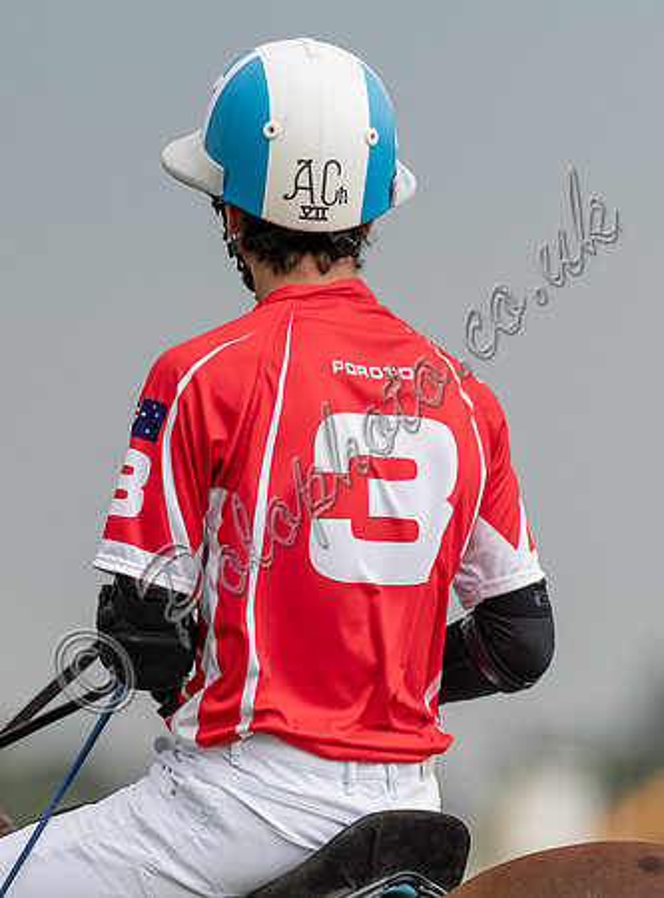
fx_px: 16830
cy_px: 449
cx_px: 263
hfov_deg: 2.3
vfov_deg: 3.1
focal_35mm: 652
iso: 320
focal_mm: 300
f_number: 2.8
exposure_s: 1/5000
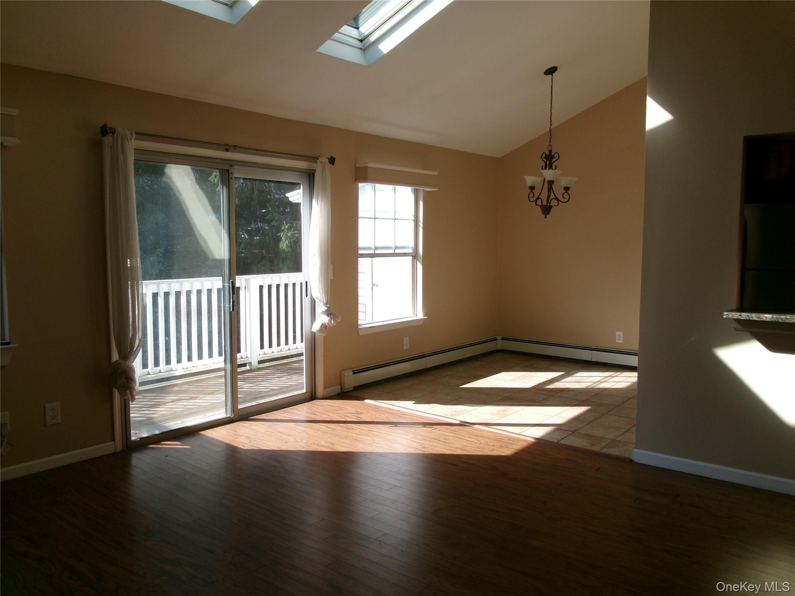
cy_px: 298
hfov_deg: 63.4
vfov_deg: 49.7
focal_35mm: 28
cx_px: 398
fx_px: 643
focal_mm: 5.1
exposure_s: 1/200
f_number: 3.9
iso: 100
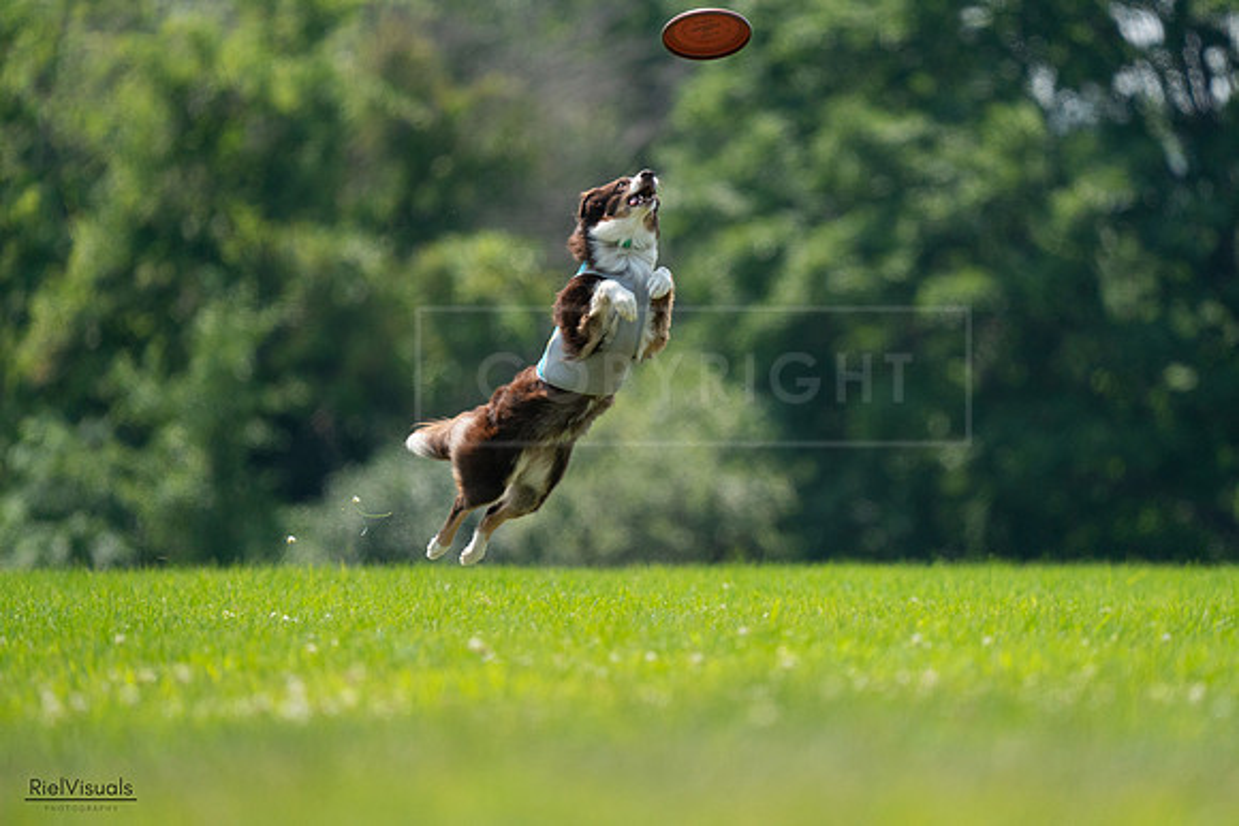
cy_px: 413
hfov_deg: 3.4
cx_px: 620
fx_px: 20654
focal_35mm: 600
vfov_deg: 2.3
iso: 1600
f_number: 6.3
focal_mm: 600
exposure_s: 1/4000
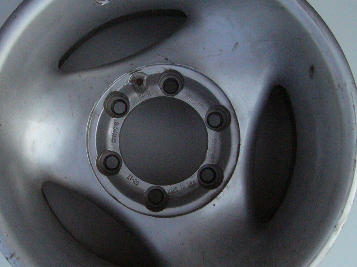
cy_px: 135
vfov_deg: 27.0
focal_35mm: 54
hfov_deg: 35.5
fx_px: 557
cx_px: 159
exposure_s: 1/640
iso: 400
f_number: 5.6
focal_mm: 5.8
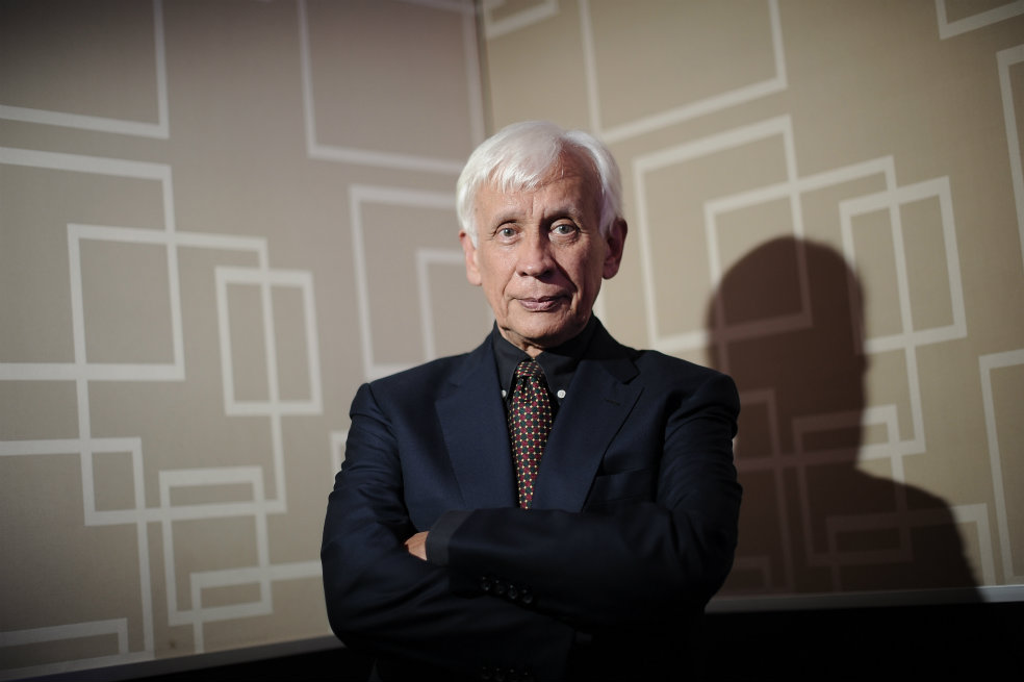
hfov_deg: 39.6
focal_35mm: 50
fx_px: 1421
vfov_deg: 27.0
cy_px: 341
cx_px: 512
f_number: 1.4
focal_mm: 50
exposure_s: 1/125
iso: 500
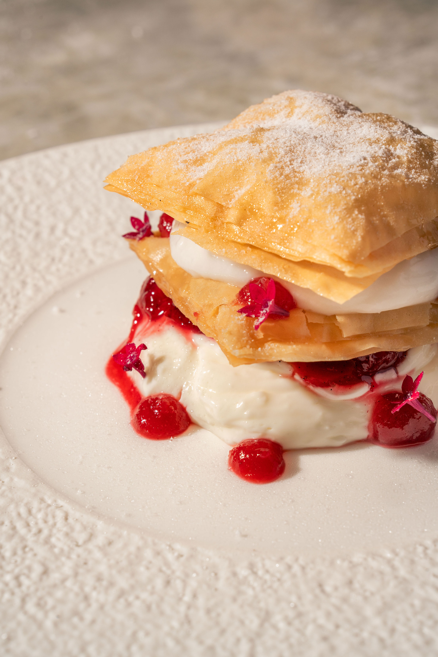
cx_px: 219
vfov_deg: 28.8
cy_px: 328
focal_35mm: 70
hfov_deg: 19.5
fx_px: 1277
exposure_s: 1/160
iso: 320
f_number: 14
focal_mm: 70
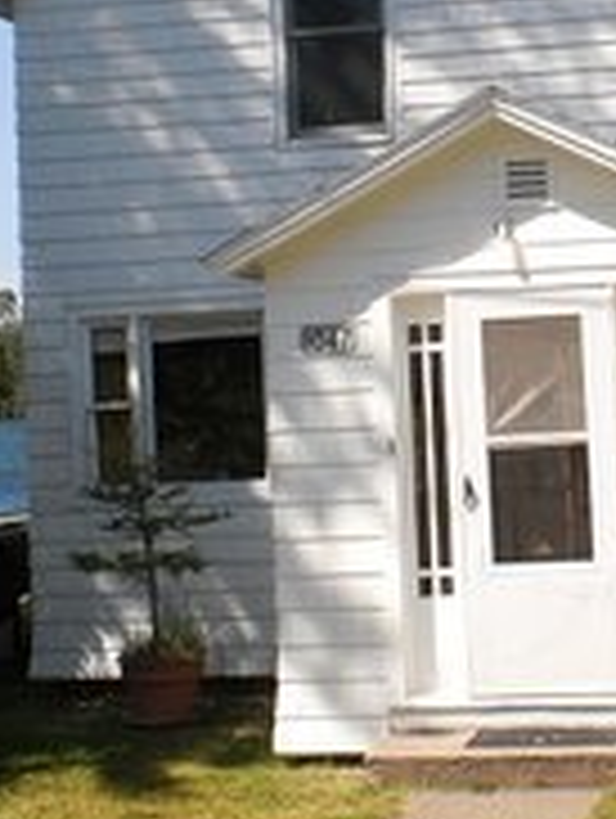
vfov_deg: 24.6
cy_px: 274
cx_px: 508
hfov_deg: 18.5
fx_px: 1870
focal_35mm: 79
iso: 100
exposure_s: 1/640
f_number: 4.6
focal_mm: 6.3
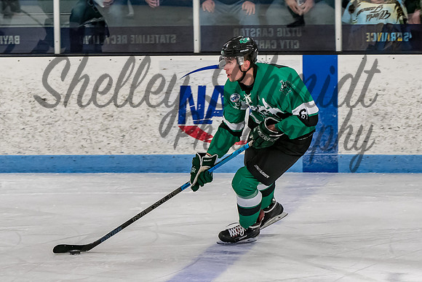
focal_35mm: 262
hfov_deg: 7.9
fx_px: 3071
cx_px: 246
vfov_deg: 5.2
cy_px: 99
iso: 2500
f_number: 4
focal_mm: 125
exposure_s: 1/800
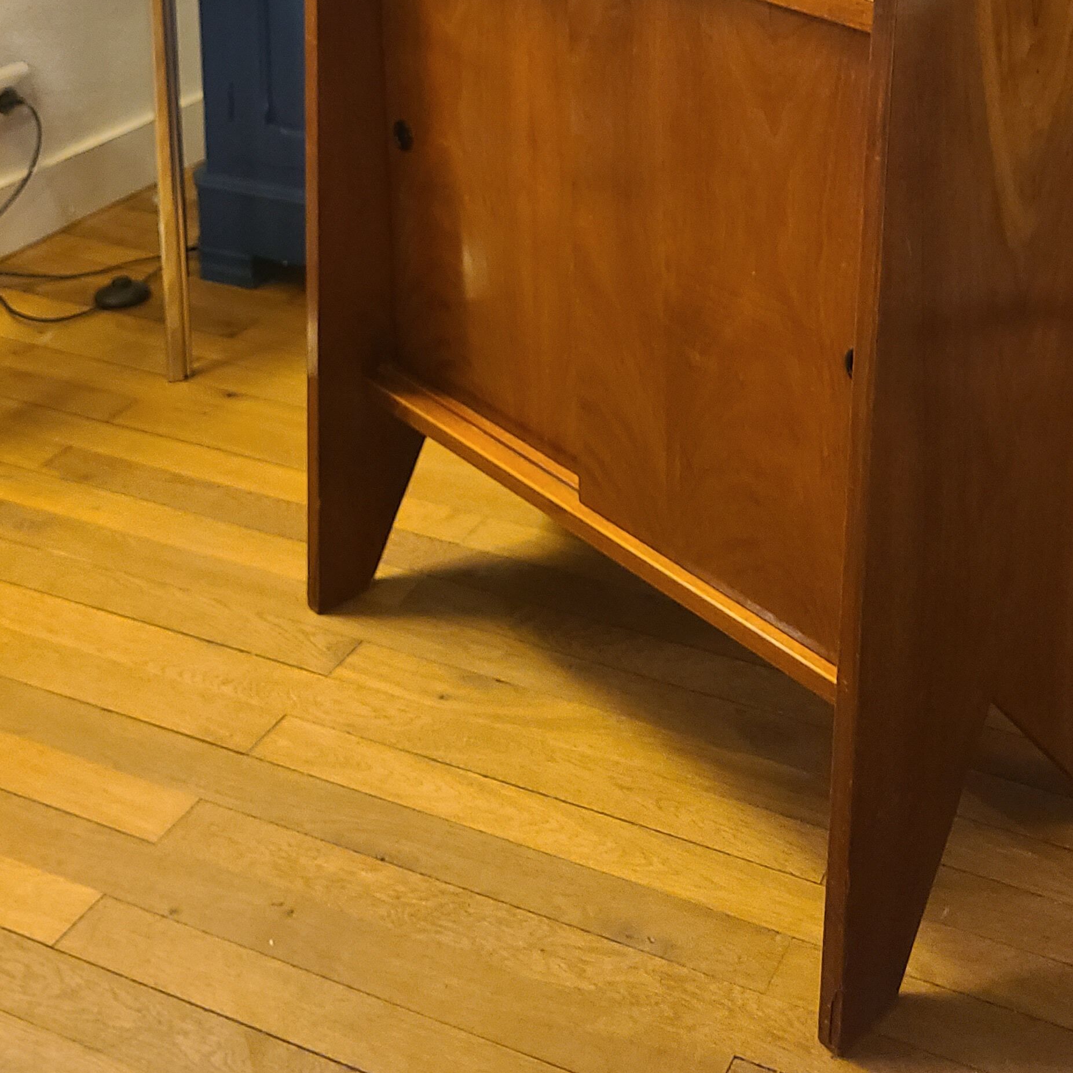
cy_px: -79
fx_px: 1753
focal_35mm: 50
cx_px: 755
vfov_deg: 30.7
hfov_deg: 33.6
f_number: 1.8
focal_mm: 5.4
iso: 640
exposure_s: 1/25
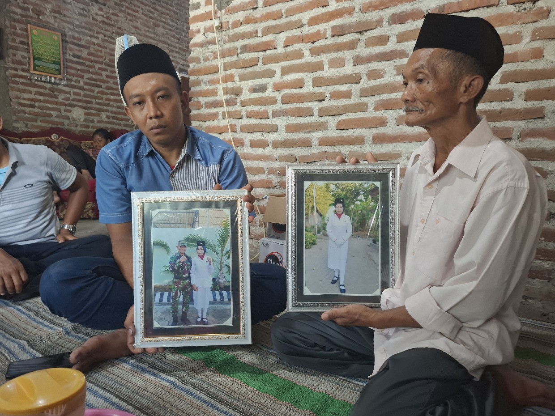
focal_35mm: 23
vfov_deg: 58.9
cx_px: 278
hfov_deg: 73.9
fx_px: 369
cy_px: 208
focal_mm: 5.54
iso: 400
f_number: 1.8
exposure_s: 1/25
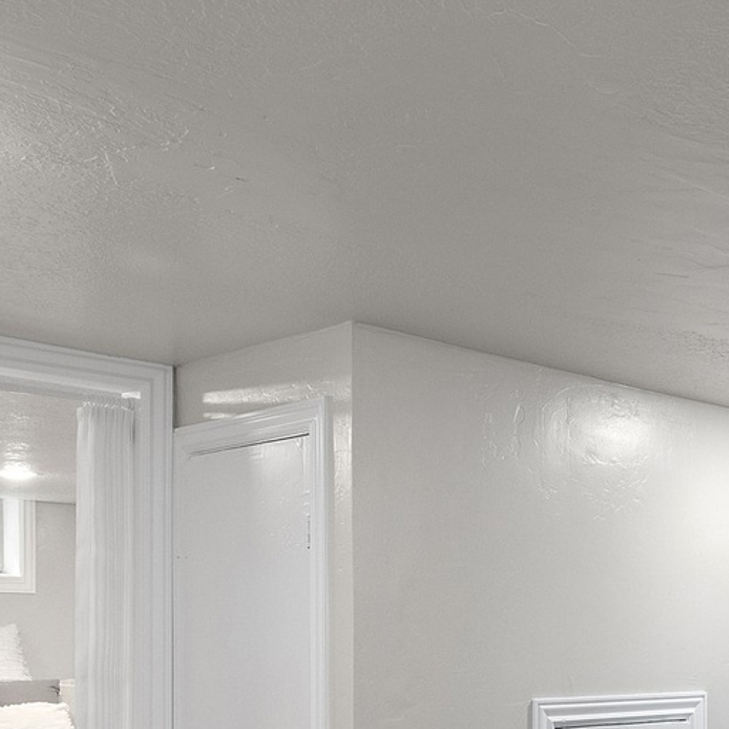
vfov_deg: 31.9
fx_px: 1215
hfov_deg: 29.9
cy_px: 644
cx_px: 807
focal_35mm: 51
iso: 500
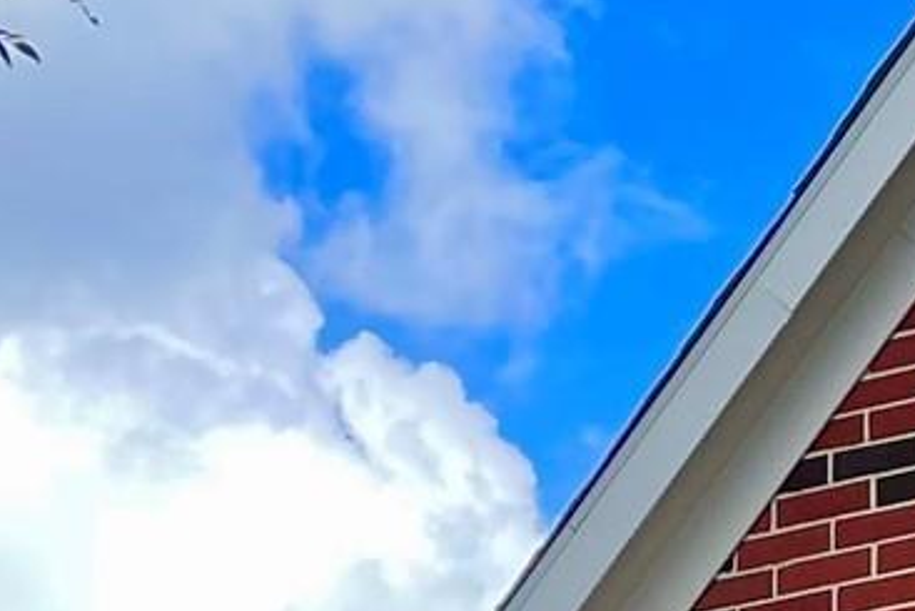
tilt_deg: +5.3
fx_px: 3839
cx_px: 1227
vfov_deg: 7.9
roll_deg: +0.1
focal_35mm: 151
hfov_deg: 13.1
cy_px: 1776
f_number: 1.6
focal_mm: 4.2
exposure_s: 1/924
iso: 32
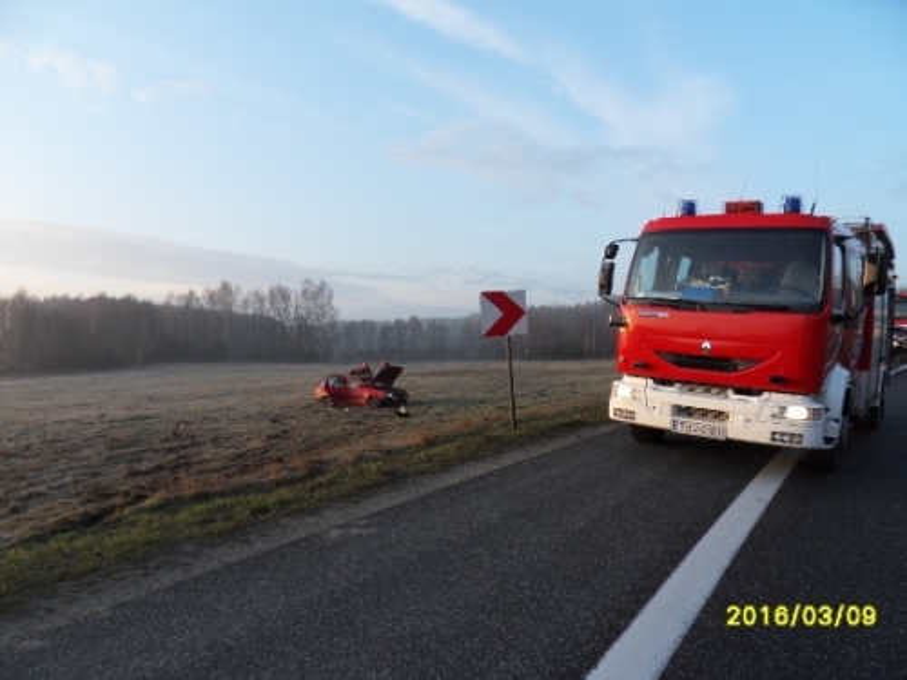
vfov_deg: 56.8
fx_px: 629
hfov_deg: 71.6
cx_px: 454
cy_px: 340
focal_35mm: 24
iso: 80
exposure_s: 1/180
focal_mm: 4.3
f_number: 3.3
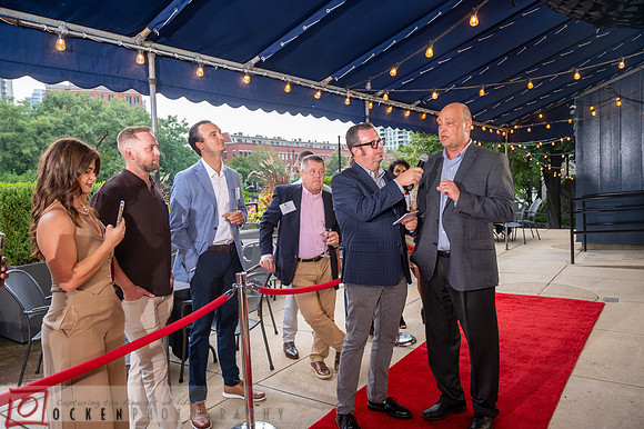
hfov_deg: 65.5
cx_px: 322
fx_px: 501
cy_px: 214
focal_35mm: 28
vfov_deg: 46.4
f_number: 4
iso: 800
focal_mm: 28
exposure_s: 1/125
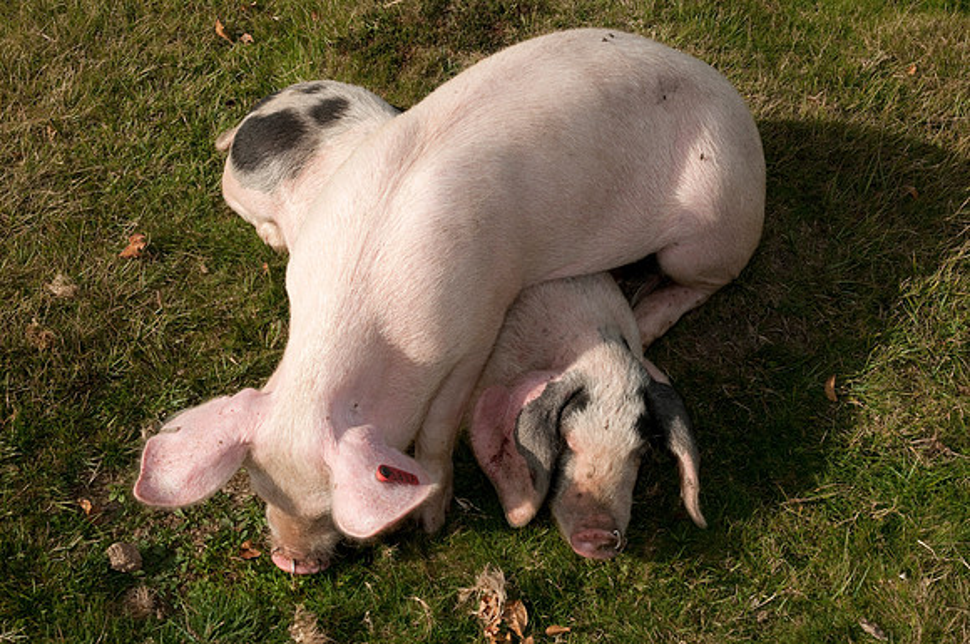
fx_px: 1413
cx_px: 485
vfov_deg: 25.7
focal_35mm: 52
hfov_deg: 37.9
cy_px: 322
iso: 200
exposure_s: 1/250
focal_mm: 35
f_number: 13
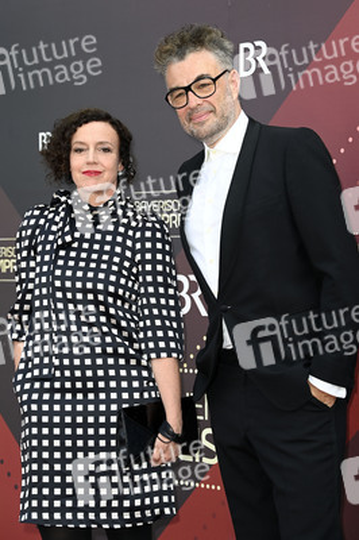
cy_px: 270
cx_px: 180
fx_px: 1498
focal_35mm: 100
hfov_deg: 13.7
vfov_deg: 20.4
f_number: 5.6
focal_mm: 100
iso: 400
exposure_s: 1/200
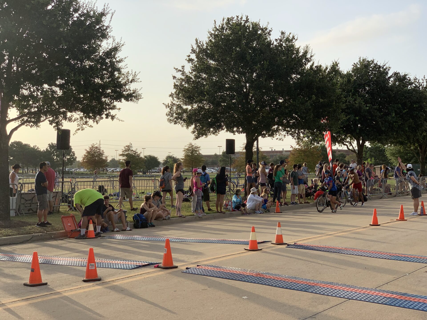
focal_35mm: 52
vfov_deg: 28.0
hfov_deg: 36.8
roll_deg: +0.0
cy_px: 160
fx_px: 641
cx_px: 214
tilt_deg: +0.4
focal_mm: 6
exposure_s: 1/1065
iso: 16
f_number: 2.4
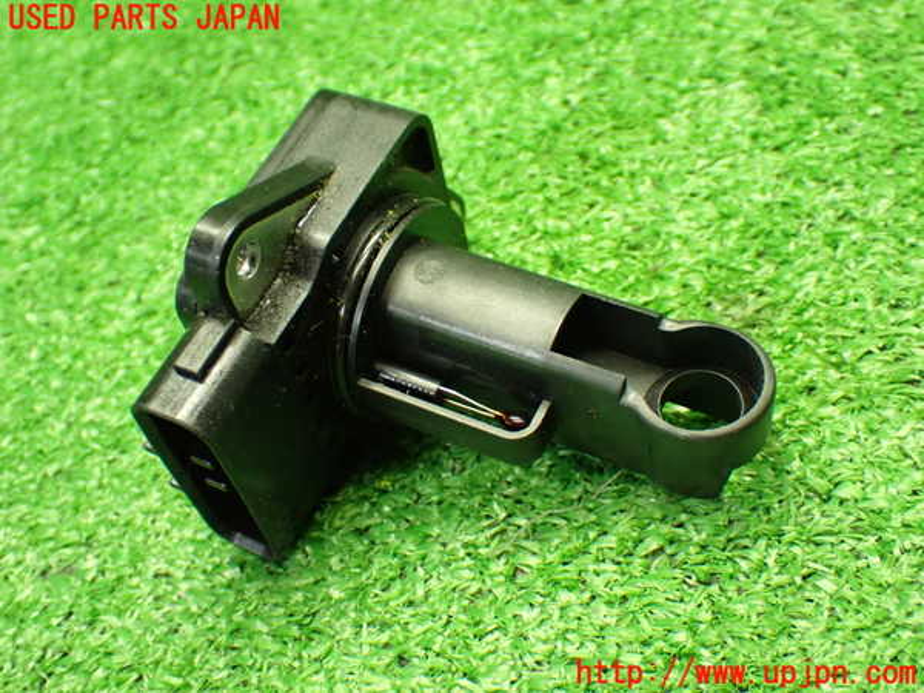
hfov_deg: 40.4
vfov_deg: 30.9
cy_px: 346
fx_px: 1255
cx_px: 462
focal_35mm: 47
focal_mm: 8.4
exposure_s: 1/50
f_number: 3.1
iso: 1000
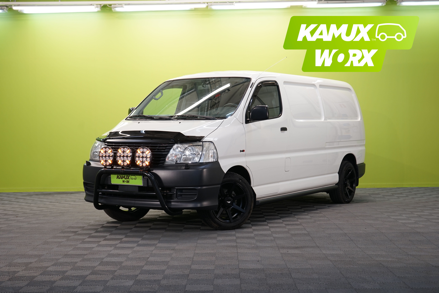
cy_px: 146
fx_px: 683
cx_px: 220
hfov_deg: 35.6
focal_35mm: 56
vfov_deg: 24.2
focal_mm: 56
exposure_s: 1/30
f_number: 5
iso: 320
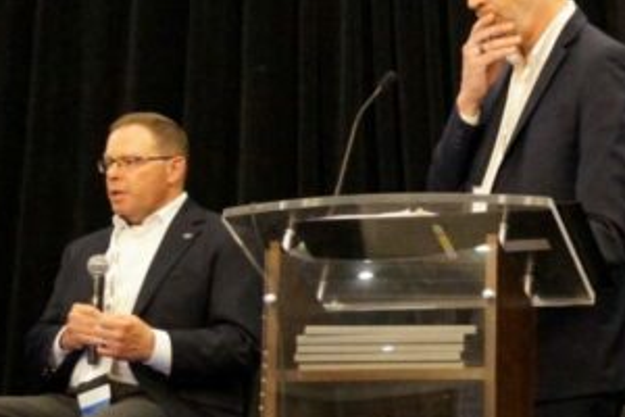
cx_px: 640
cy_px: 186
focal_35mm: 88
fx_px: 1528
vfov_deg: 15.5
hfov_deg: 22.2
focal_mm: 22
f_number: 4
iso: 3200
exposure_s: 1/40
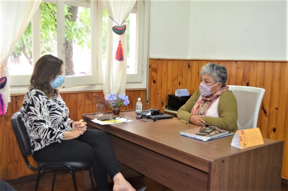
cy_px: 96
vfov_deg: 36.7
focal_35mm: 36
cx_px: 144
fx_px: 287
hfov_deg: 53.2
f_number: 4
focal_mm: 24
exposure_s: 1/60
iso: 1400
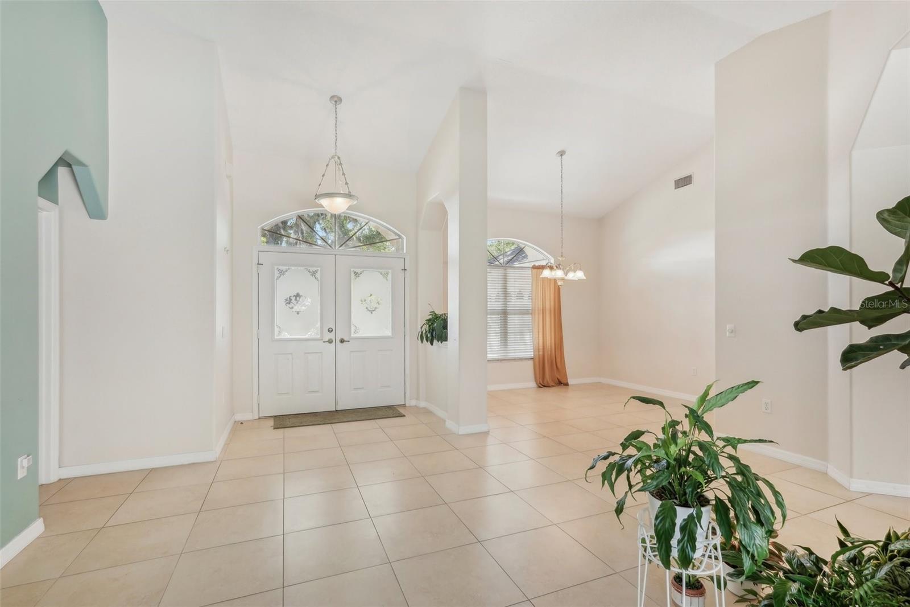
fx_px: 404
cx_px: 455
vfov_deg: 73.7
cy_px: 304
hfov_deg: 96.7
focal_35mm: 16
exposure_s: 1/40
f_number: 8
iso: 400
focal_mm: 16
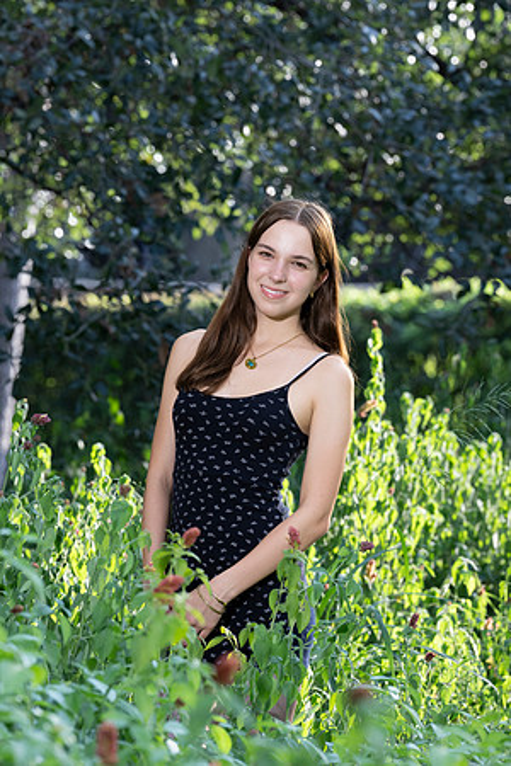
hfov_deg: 6.9
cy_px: 383
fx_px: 4258
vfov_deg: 10.3
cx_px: 256
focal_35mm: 200
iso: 640
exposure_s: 1/200
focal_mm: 200
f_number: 8
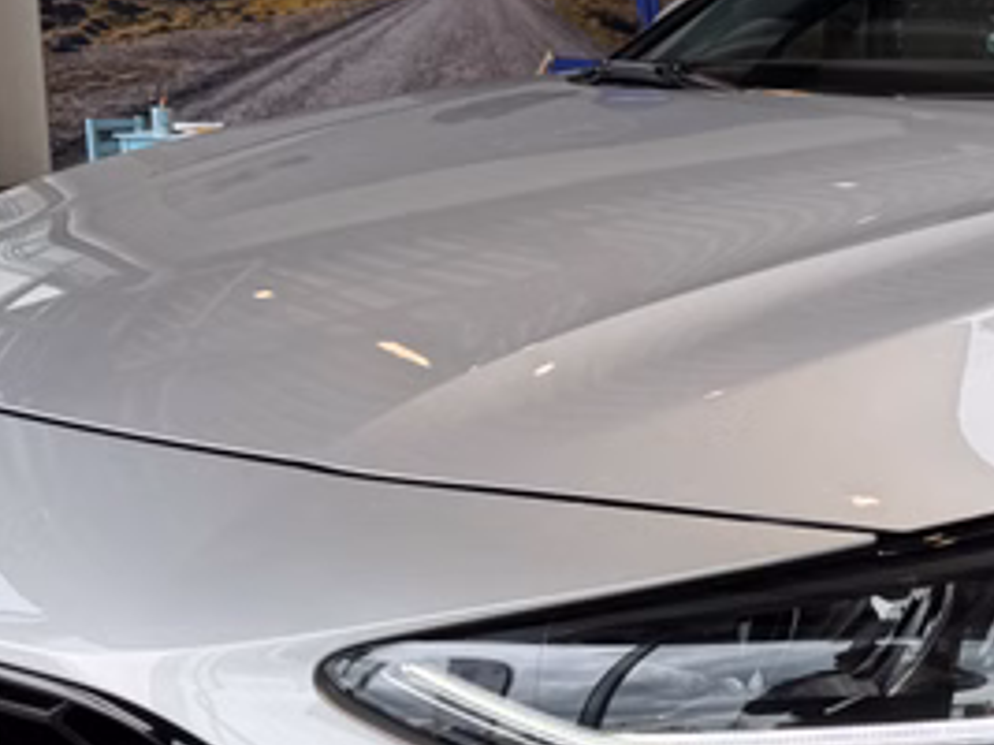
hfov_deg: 25.6
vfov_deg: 20.3
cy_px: 551
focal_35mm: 72
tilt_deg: -13.7
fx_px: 2067
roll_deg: -1.0
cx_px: 1001
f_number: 1.78
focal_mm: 6.76
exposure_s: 1/593
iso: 80
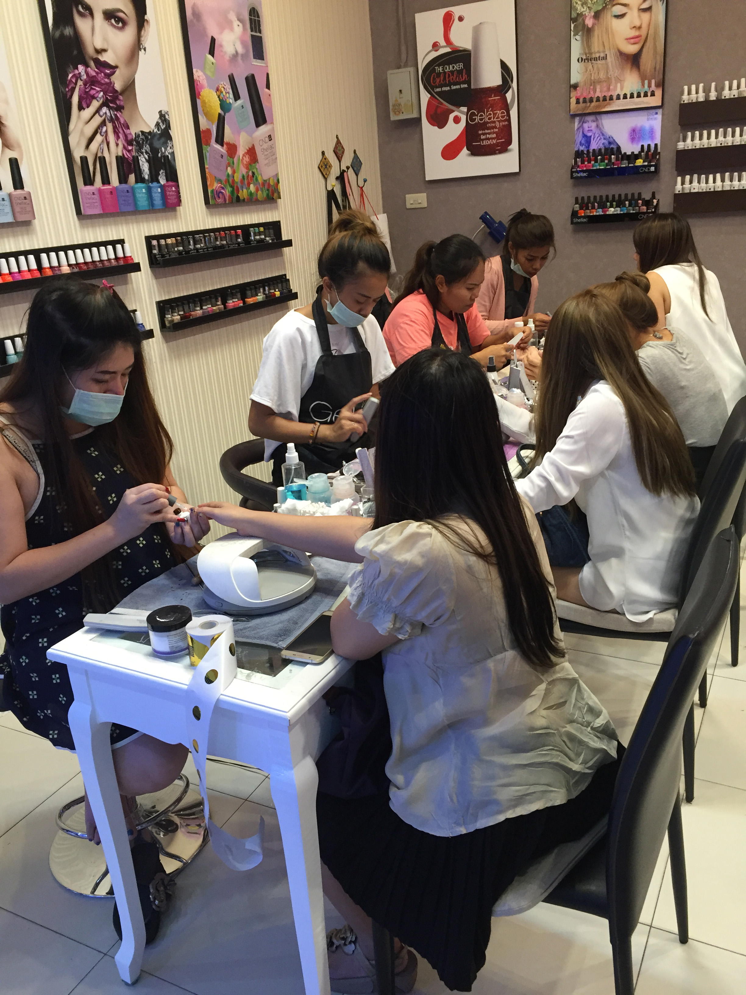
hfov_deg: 48.2
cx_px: 373
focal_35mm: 29
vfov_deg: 61.7
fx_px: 833
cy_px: 498
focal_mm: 4.15
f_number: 2.2
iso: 160
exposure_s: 1/33
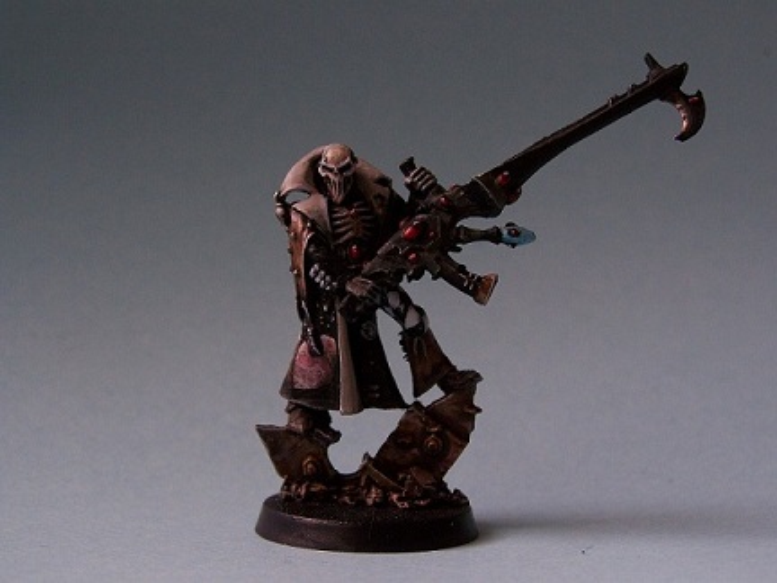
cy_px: 292
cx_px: 388
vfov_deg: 19.6
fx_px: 1683
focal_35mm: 75
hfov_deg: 26.0
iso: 100
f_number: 3.6
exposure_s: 1/8
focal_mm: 12.4
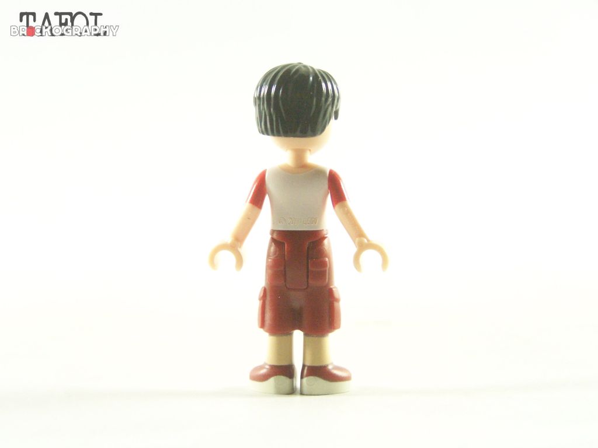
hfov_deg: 23.8
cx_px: 299
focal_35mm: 82
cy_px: 224
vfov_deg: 18.0
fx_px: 1417
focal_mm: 13.7
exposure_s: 1/60
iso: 400
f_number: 3.2
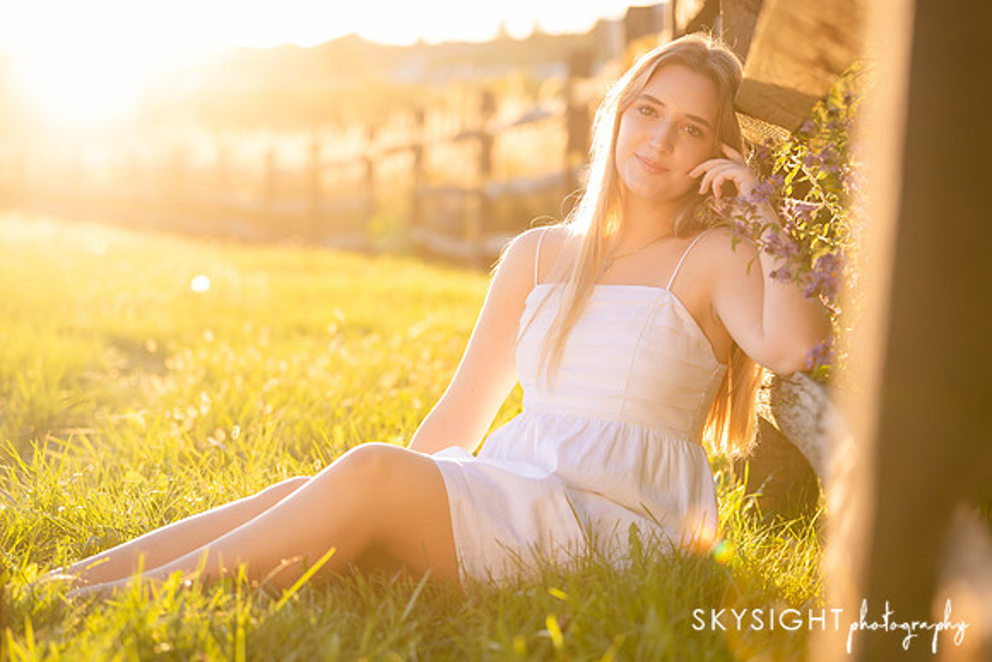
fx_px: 2343
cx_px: 496
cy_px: 331
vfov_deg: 16.1
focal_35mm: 85
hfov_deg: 23.9
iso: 400
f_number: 2.8
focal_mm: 85
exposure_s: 1/800
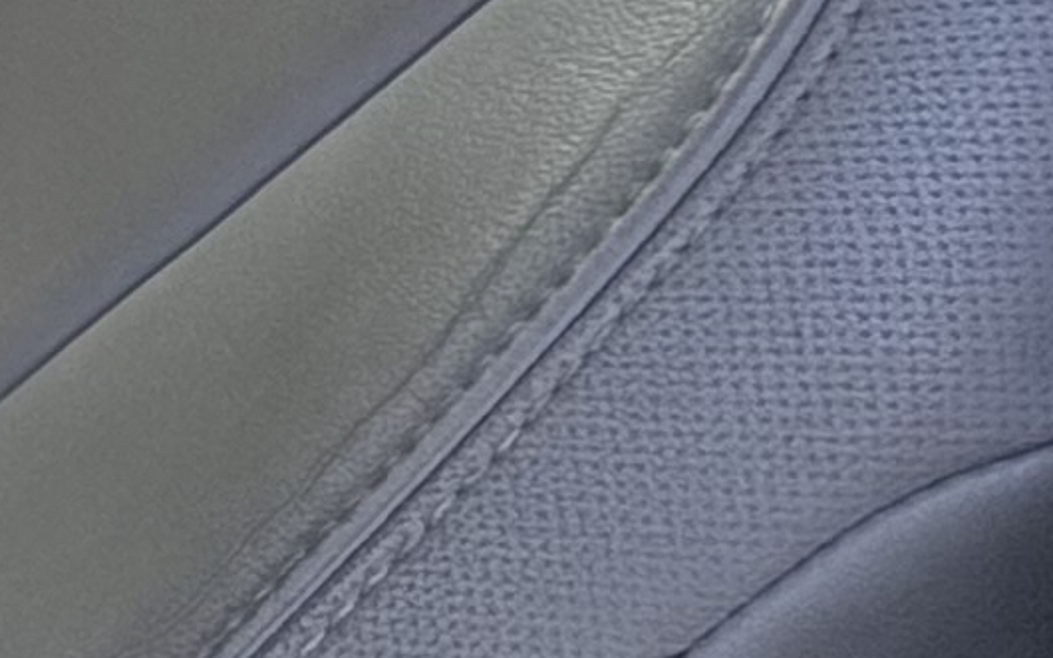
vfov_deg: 10.9
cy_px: -459
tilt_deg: -31.5
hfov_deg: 12.4
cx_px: -1774
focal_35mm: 113
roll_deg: -2.7
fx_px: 3242
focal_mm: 2.22
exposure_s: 1/142
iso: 64
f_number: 2.2
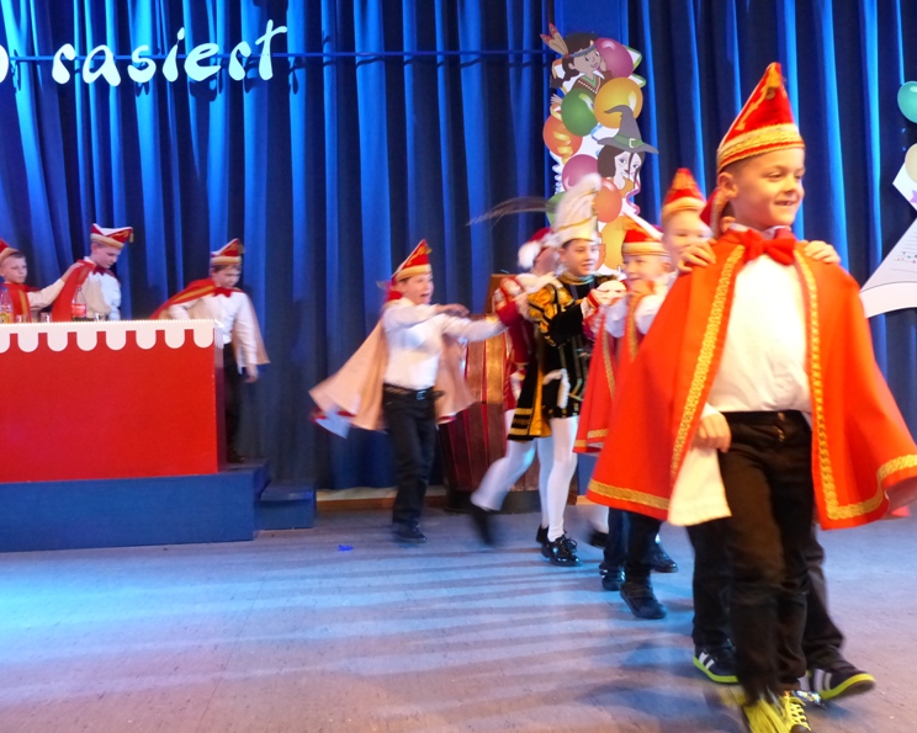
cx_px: 478
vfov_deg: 35.7
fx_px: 1140
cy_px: 366
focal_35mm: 42
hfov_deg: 43.8
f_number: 2.8
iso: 800
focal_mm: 7.1
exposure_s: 1/30
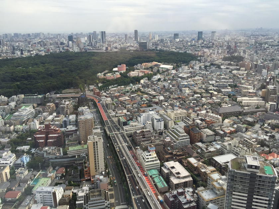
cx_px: 140
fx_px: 234
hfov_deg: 61.7
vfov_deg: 48.2
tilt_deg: -16.8
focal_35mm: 29
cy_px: 104
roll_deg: +2.5
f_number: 2.2
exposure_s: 1/366
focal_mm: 4.15
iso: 32
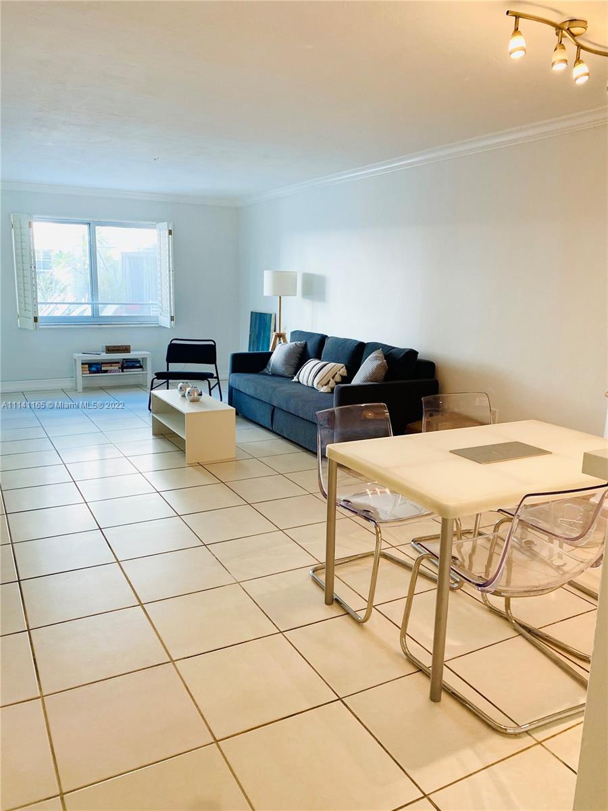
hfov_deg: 53.1
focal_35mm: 26
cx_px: 304
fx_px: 609
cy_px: 406
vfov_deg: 67.3
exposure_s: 1/120
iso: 125
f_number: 1.8
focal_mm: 4.25
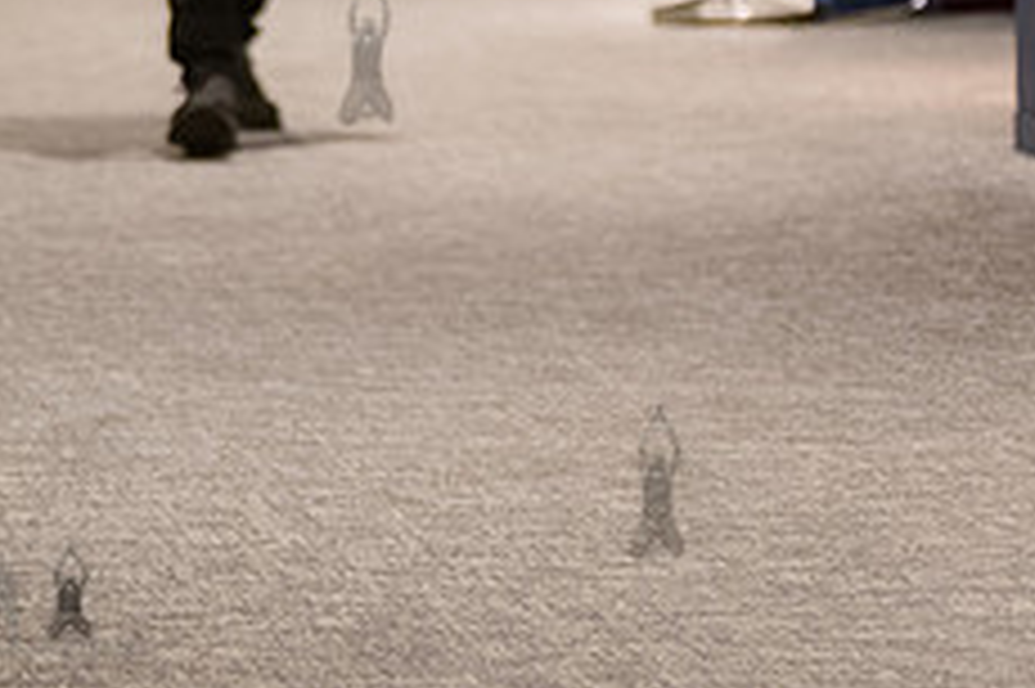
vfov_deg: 6.1
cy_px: -179
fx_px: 6435
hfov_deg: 9.1
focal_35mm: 224
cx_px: -296
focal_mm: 80
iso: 8000
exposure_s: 1/320
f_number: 2.8
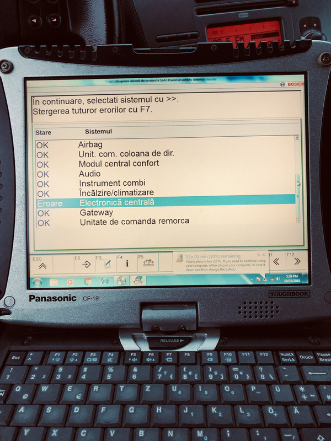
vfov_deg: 63.4
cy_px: 220
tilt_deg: -44.6
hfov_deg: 49.7
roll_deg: +2.5
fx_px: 357
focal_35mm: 28
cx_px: 166
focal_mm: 4
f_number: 1.8
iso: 32
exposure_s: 1/33
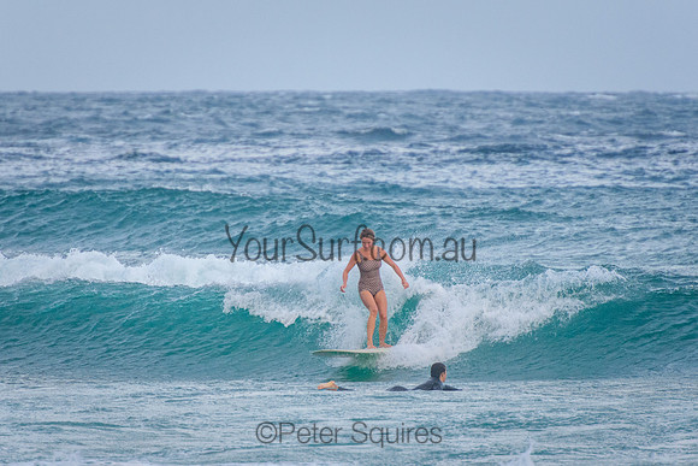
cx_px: 349
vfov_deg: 2.2
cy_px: 233
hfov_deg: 3.4
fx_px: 11922
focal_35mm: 615
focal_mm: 400
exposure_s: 1/1600
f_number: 5.6
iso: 1000
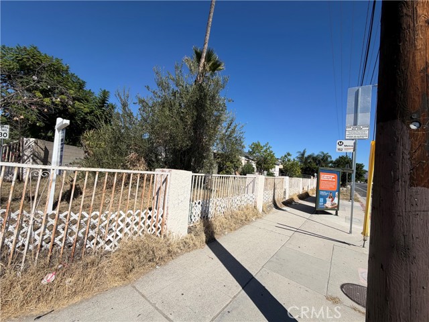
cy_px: 161
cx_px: 214
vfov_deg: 85.7
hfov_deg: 102.1
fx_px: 174
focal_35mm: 14
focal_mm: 2.22
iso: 20
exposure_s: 1/1235
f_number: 2.2
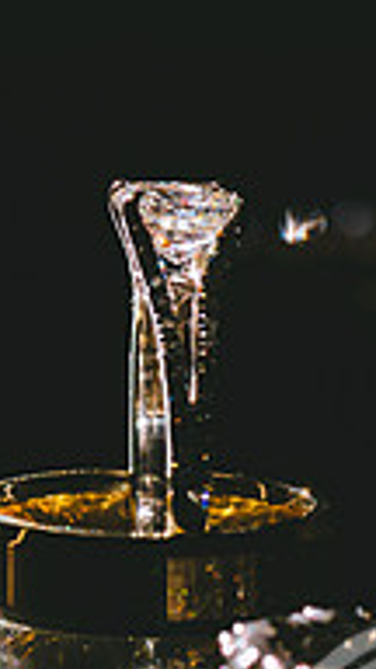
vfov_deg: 6.5
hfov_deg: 3.6
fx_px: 5902
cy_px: 427
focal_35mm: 333
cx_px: 212
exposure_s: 1/500
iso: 400
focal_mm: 105
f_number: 13
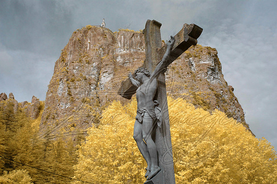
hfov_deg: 48.0
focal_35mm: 40
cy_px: 92
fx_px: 311
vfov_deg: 33.0
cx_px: 138
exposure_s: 1/250
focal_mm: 27
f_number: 8
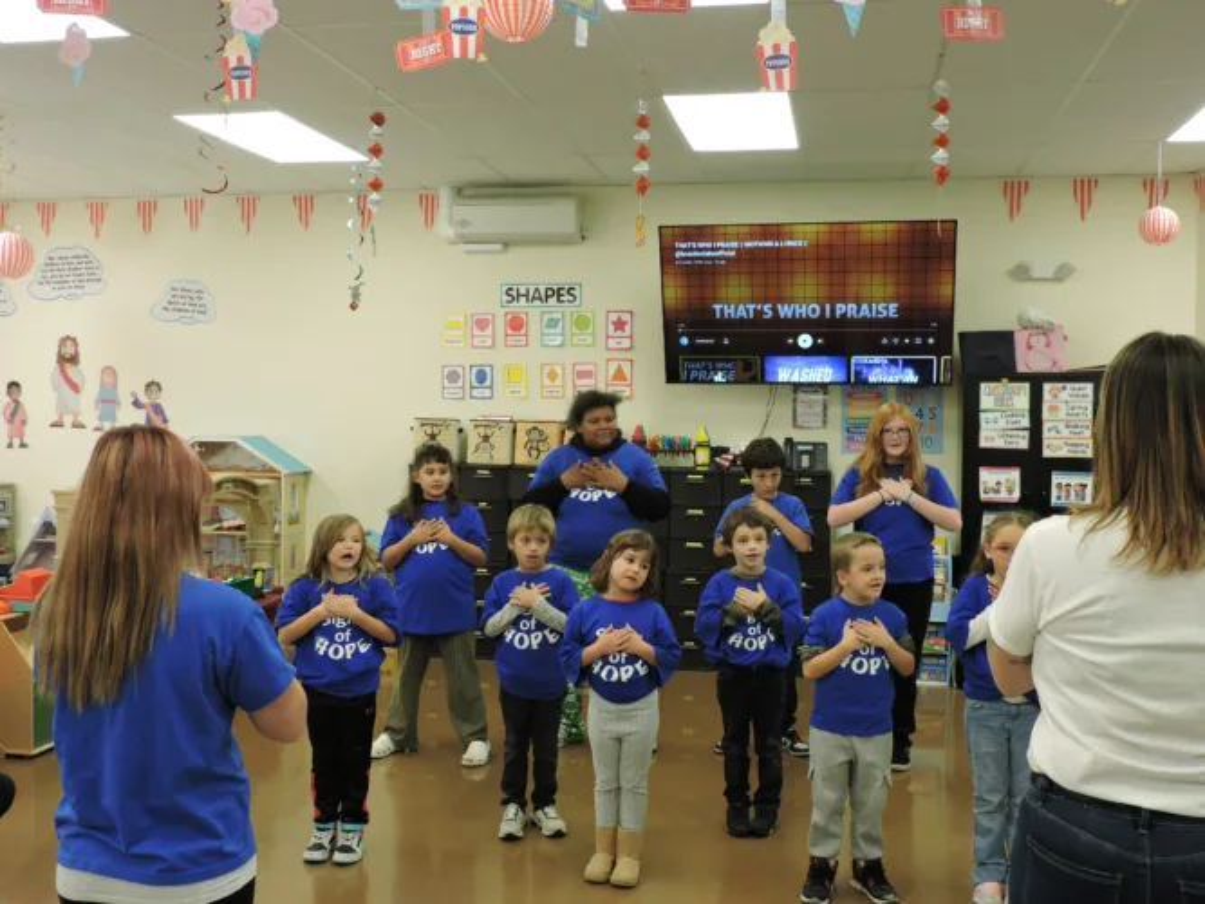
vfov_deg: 40.7
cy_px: 452
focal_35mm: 35
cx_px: 602
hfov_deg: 52.6
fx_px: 1218
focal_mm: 6.2
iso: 320
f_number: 3.3
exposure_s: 1/50
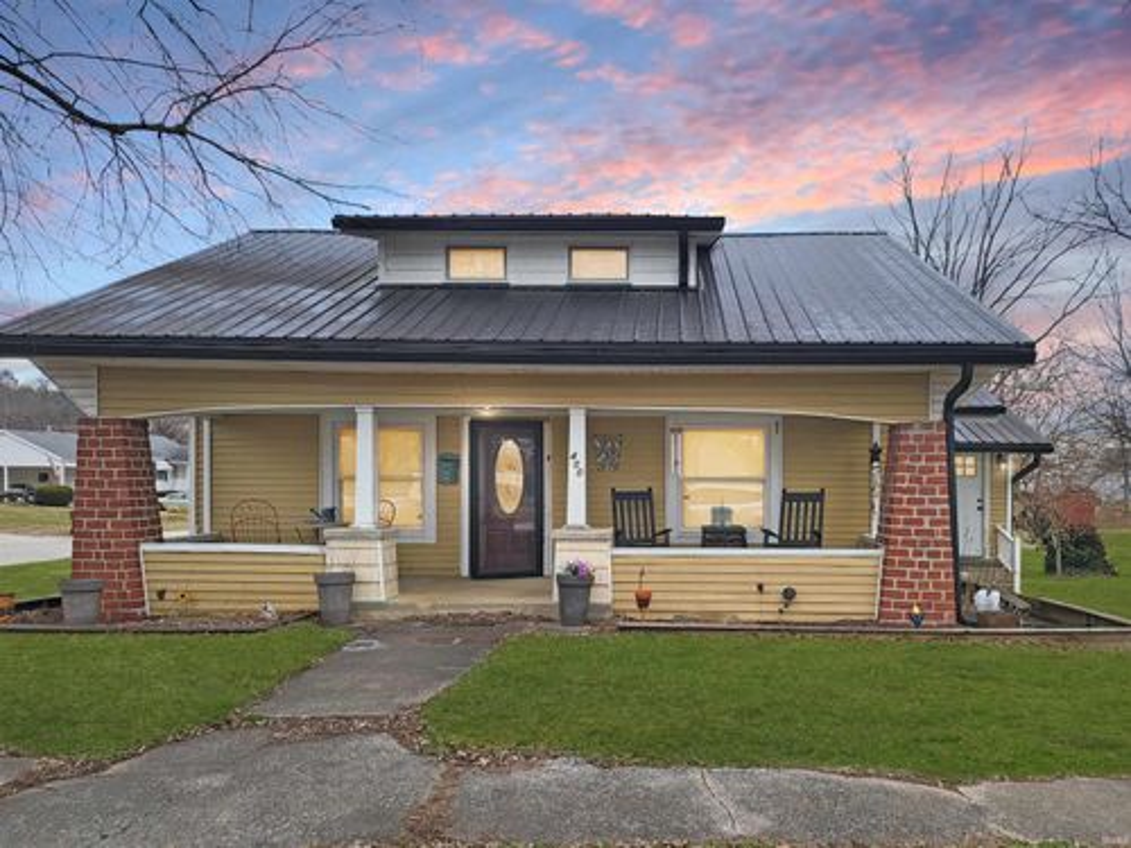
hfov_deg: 71.6
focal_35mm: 24
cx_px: 566
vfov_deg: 56.8
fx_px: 784
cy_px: 424
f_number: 1.8
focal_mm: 5
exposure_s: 1/170
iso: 40
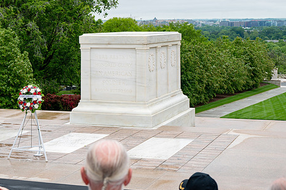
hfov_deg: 26.0
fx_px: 619
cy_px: 78
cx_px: 123
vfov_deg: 17.5
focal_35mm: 78
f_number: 6.3
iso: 100
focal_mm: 62
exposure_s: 1/100
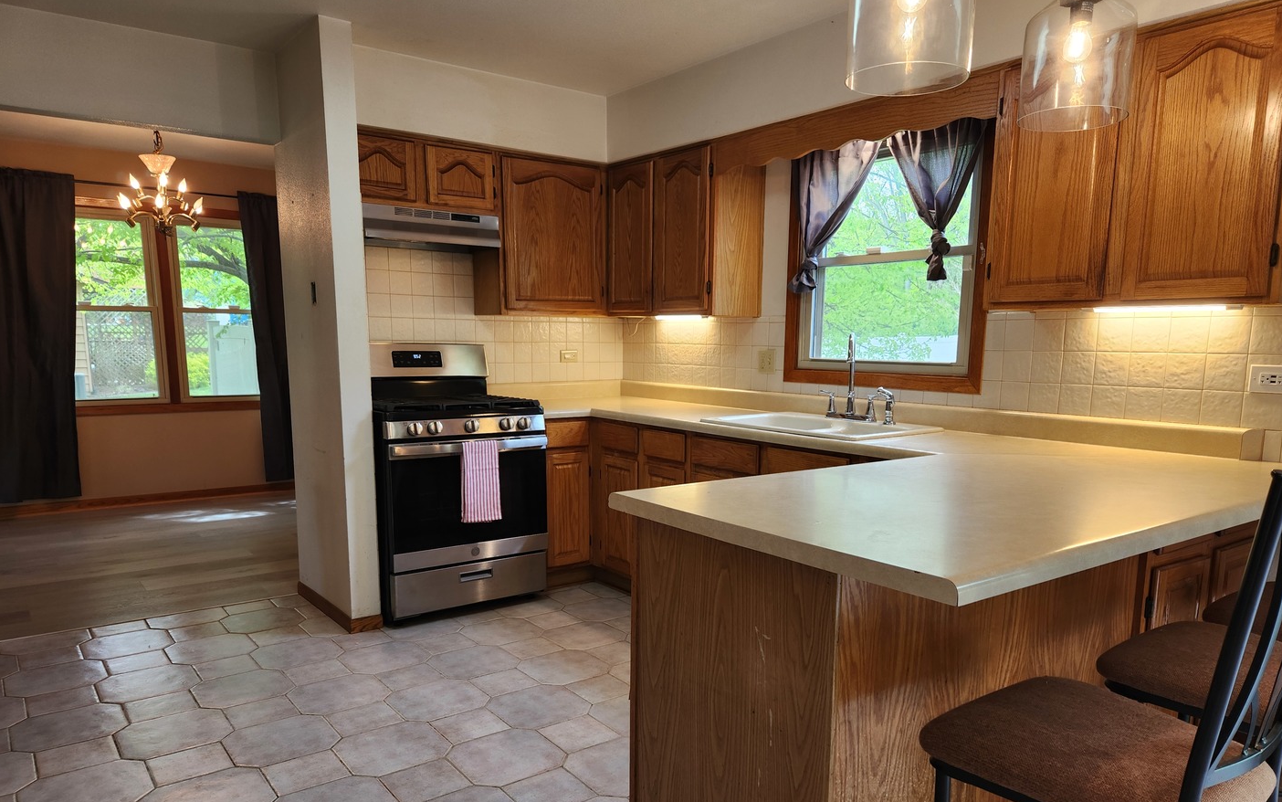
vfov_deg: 49.0
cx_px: 655
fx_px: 874
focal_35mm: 25
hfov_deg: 72.5
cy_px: 482
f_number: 1.8
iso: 80
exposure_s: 1/120
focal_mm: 5.4
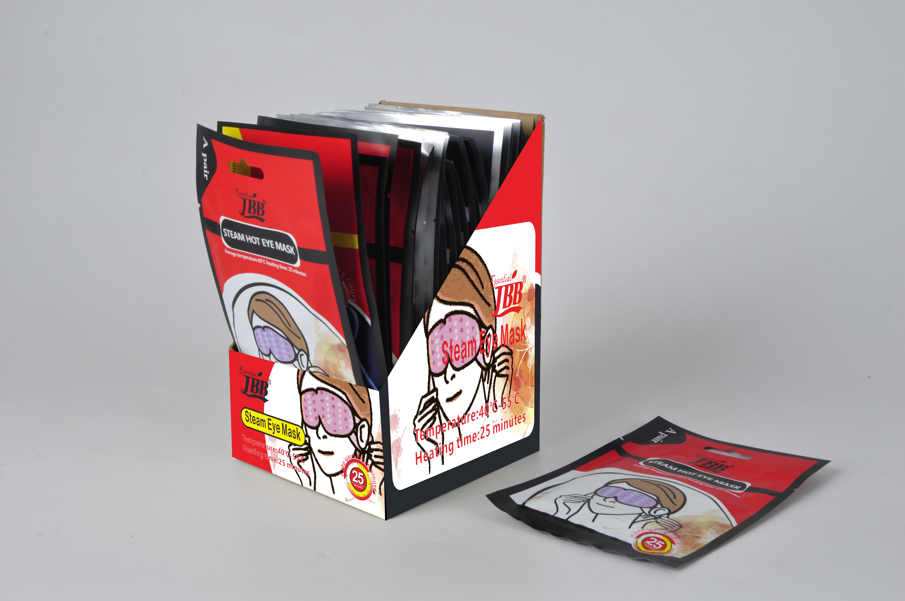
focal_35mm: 46
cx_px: 452
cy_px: 300
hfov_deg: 42.4
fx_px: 1168
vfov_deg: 28.9
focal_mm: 31
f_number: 14
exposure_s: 1/60
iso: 100
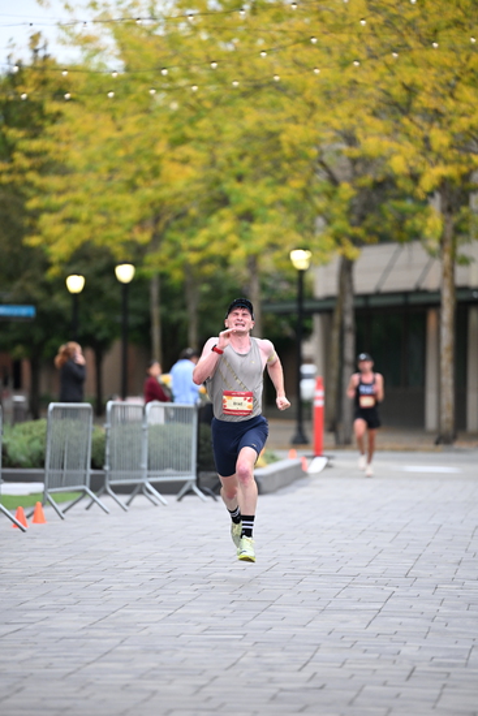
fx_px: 3981
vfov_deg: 10.3
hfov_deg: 6.9
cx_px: 239
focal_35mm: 200
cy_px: 358
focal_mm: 200
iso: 1600
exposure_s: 1/800
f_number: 2.8
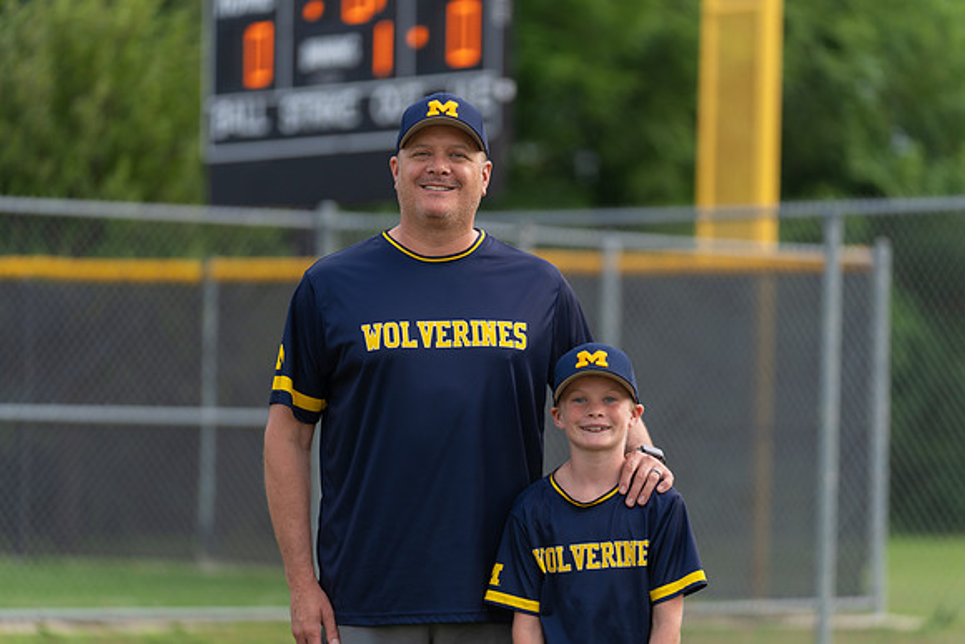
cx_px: 482
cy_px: 322
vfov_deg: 8.7
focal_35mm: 158
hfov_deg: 13.0
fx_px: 4225
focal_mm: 154
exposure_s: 1/320
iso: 200
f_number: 2.8
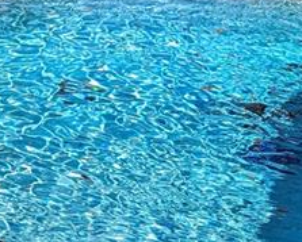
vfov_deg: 12.1
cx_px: -120
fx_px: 1128
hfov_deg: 14.4
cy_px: -4
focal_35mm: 126
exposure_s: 1/1212
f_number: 1.68
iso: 19
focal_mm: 6.9
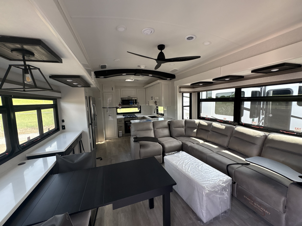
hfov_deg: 102.1
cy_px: 113
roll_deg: +2.1
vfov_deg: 85.7
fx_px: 122
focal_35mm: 14
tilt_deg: -5.0
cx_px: 151
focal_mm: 2.22
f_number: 2.2
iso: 200
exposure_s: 1/99
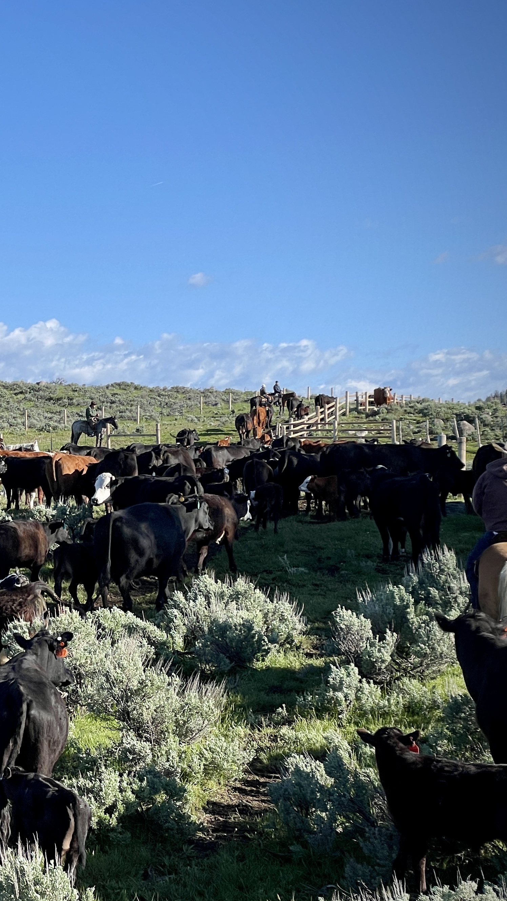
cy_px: 491
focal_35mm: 86
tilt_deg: +3.7
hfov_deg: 13.5
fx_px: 2055
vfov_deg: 24.7
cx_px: -152
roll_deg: +0.7
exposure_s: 1/1065
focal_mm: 6
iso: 25
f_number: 2
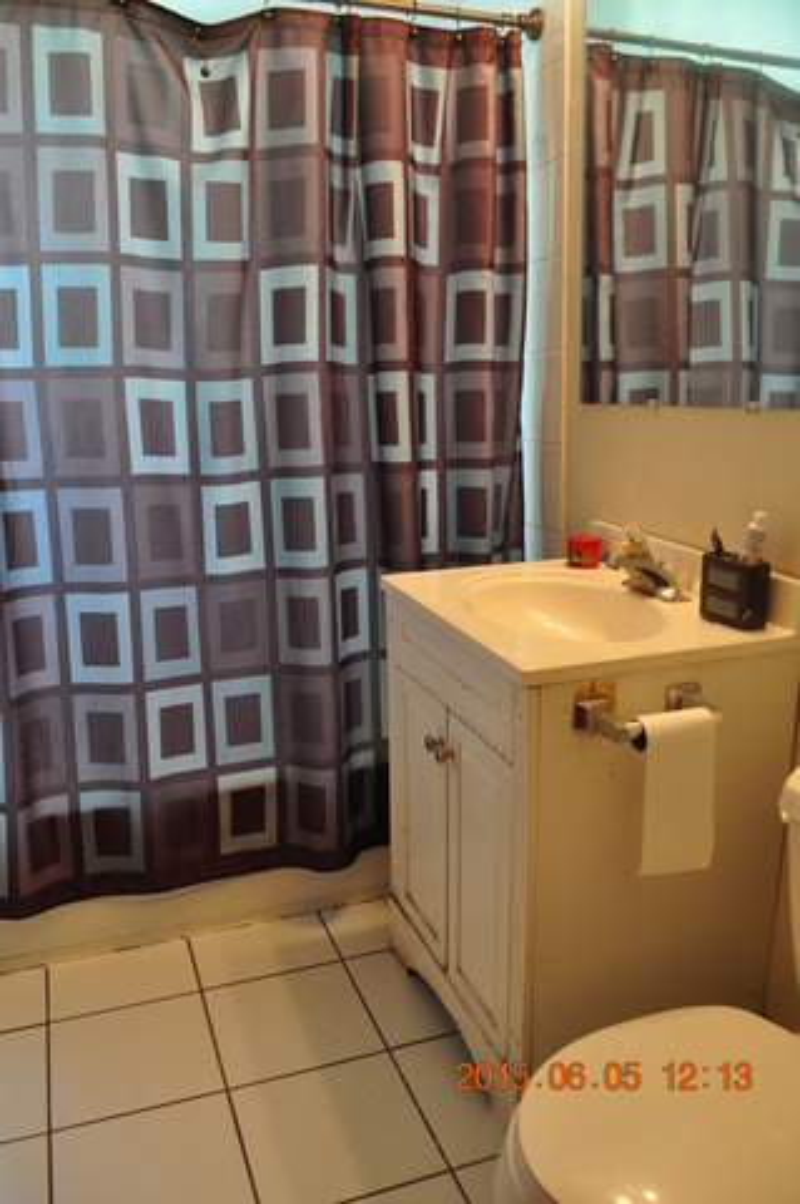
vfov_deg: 67.4
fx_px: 902
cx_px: 400
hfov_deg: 47.8
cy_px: 602
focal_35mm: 27
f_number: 6.3
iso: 450
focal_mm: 18
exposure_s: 1/15
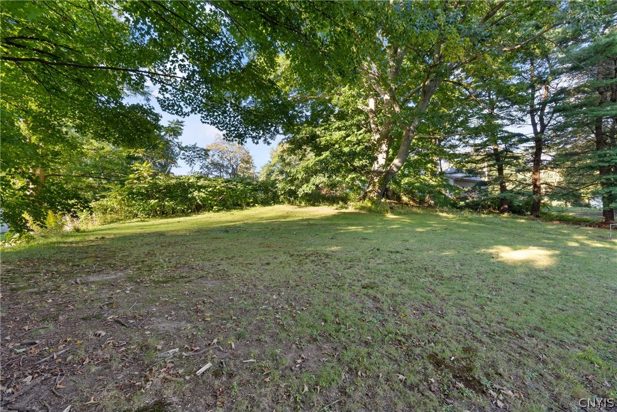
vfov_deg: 73.7
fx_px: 274
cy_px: 206
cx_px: 308
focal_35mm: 16
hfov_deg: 96.7
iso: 250
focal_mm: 16
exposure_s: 1/30
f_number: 9
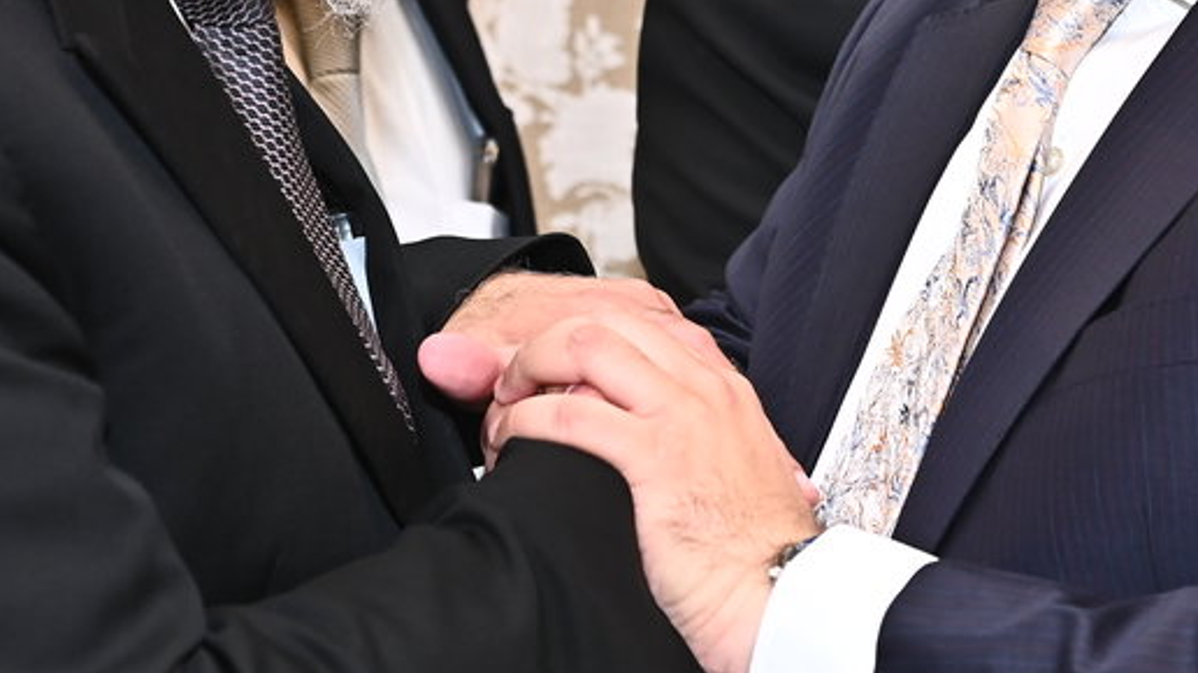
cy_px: -203
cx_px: 638
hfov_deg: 19.8
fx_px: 3430
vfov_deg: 10.9
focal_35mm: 108
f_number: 4
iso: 1250
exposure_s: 1/200
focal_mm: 38
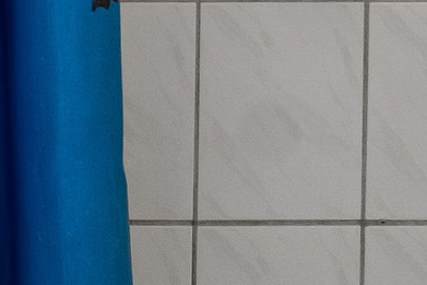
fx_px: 1364
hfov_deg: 13.6
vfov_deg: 9.5
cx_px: -553
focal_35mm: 115
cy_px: -546
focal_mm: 10
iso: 200
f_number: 8
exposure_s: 1/3.33
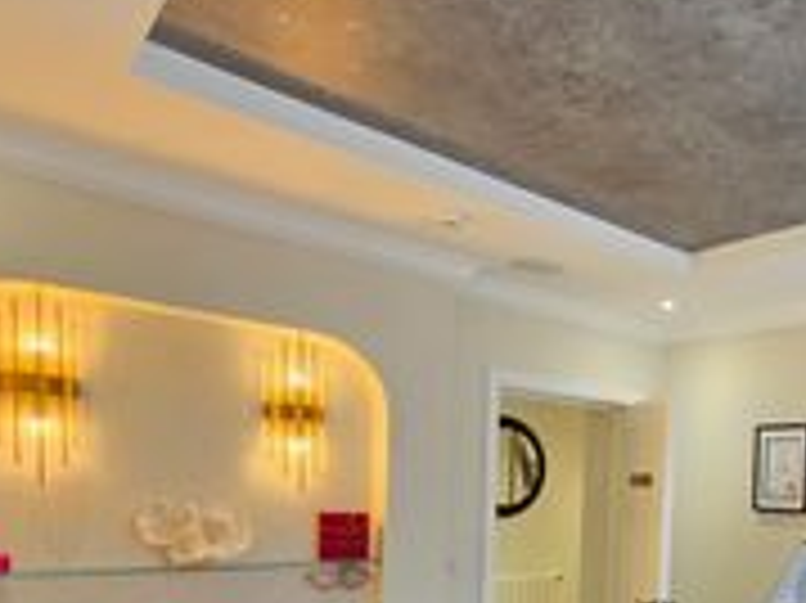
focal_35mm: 29
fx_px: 675
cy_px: 536
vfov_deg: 44.2
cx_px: 707
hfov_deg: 54.7
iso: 125
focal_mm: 2.2
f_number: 1.9
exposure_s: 1/100
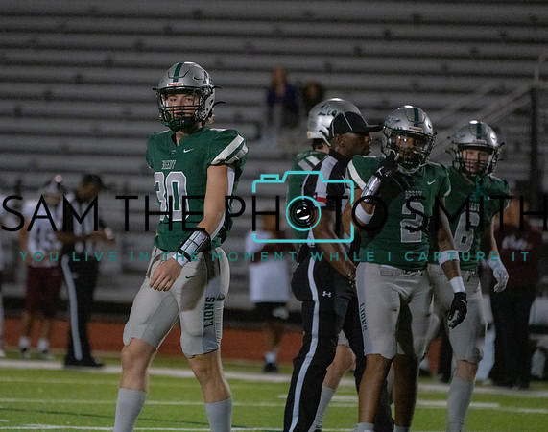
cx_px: 208
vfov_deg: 3.3
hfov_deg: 4.2
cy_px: 205
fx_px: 7556
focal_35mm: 469
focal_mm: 400
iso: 20000
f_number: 5.6
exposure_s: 1/1250
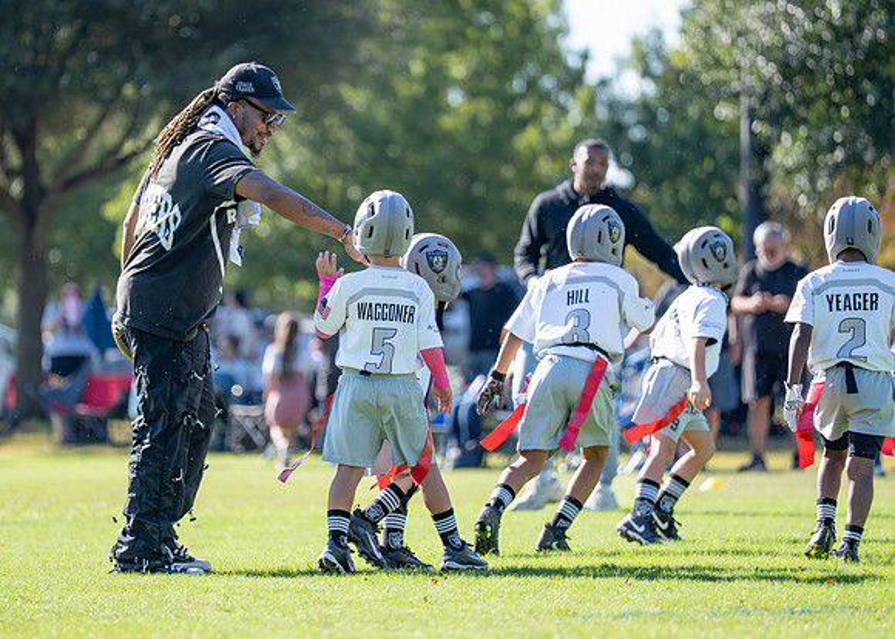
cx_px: 326
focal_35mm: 225
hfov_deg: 8.9
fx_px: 5717
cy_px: 271
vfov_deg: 6.4
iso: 250
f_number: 2.8
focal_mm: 178
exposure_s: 1/2000
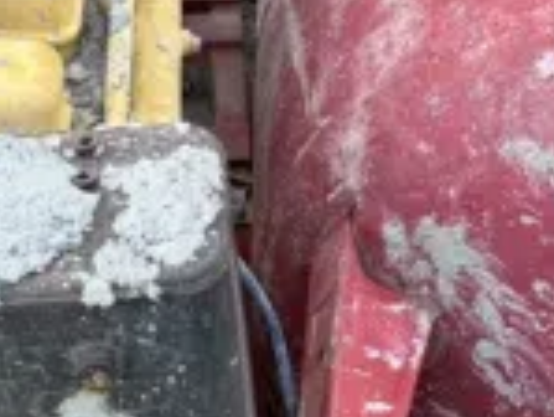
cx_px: 632
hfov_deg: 28.7
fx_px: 961
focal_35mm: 60
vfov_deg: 24.3
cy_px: 127
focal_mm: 2.22
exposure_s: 1/99
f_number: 2.2
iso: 40
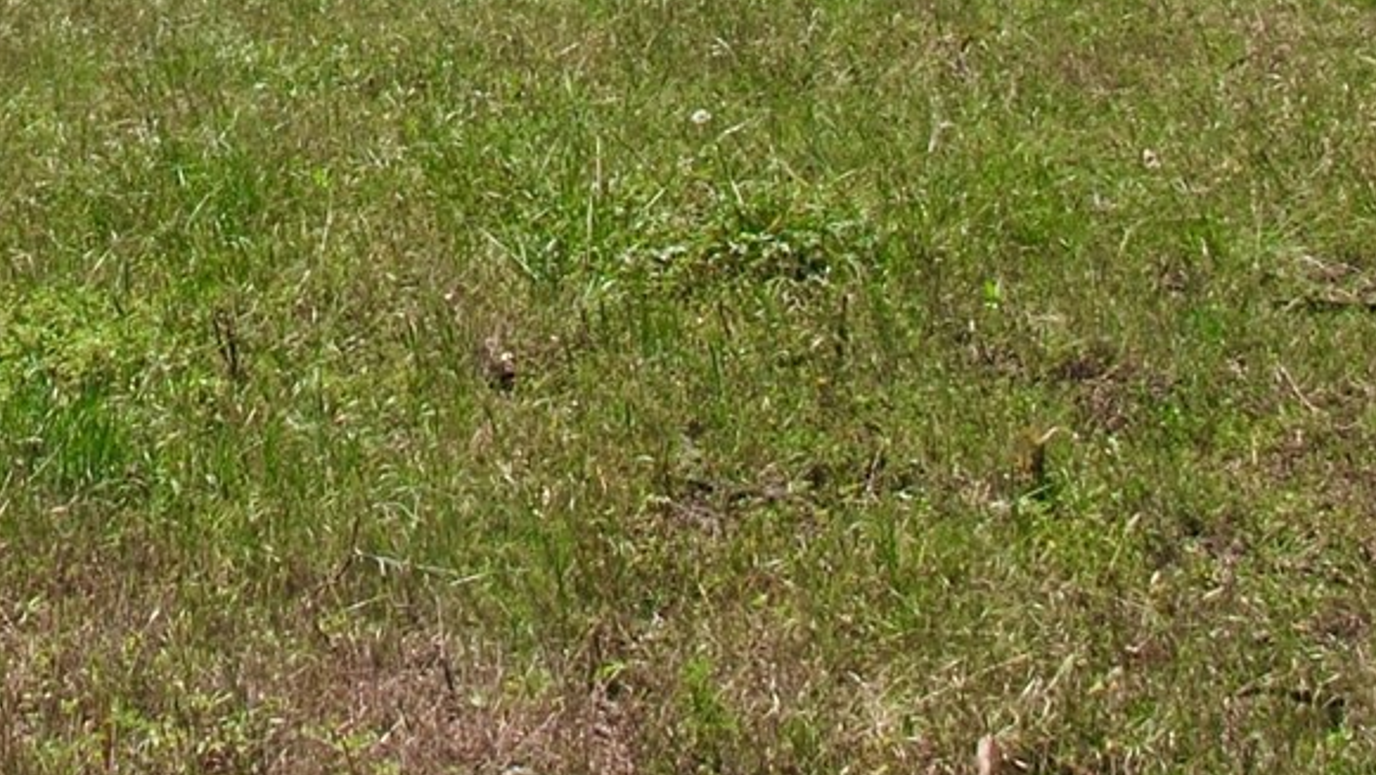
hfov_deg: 16.1
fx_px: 4707
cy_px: -702
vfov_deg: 8.9
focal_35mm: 129
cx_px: -143
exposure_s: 1/320
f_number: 9
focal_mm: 22
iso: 100
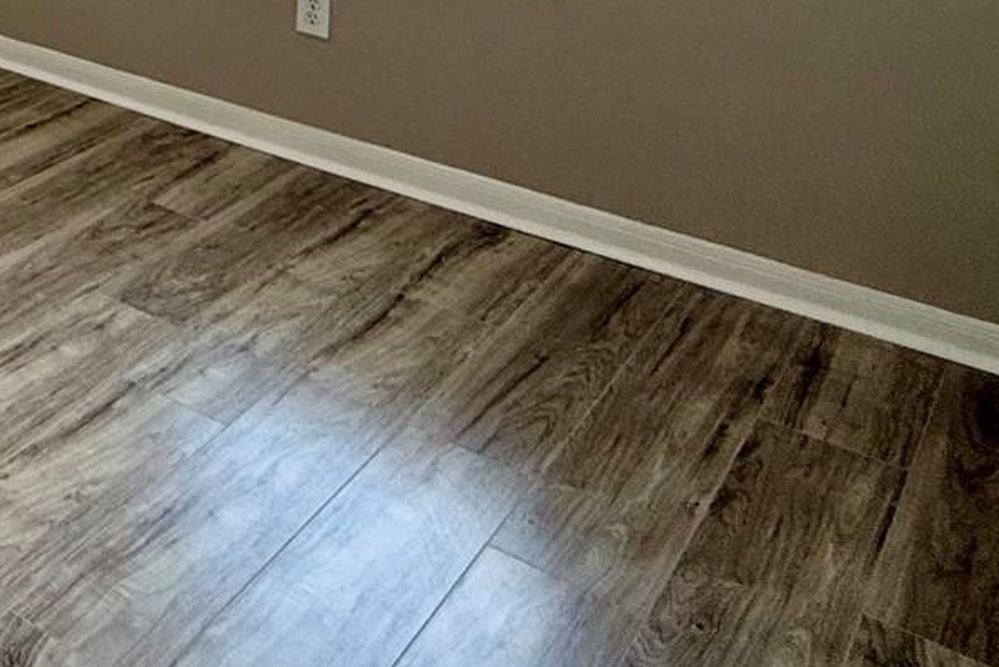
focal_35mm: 50
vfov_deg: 22.0
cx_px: -290
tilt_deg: -2.7
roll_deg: -0.3
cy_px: -360
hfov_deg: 31.1
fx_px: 1388
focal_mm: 2.22
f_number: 2.2
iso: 80
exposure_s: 1/99
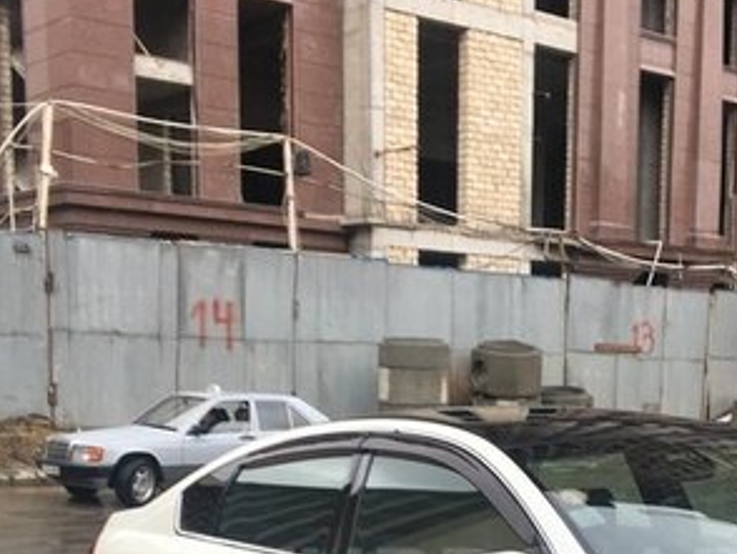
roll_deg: -1.6
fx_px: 1385
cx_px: 494
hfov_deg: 29.6
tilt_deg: -8.7
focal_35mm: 65
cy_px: 585
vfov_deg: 21.6
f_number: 2.2
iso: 25
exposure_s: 1/107
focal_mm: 4.15
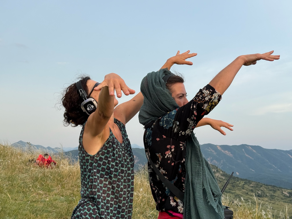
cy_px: 110
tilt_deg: +8.9
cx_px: 146
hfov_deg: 39.7
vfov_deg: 30.3
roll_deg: -0.9
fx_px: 405
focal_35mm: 48
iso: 64
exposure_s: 1/906
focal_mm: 6.76
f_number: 1.78
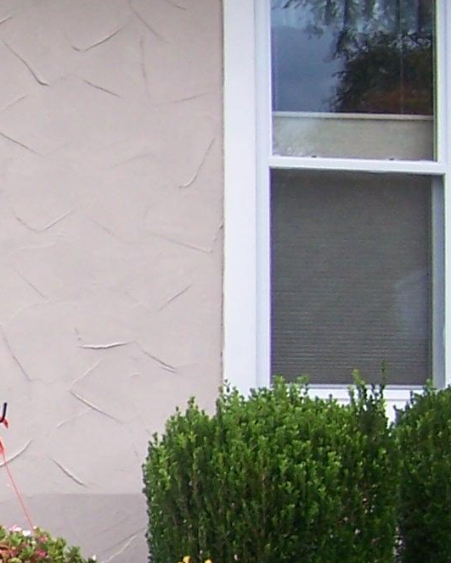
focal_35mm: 144
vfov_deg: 13.4
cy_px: 362
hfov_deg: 10.0
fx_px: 2403
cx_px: -431
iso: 80
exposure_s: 1/250
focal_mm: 6.3
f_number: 2.8
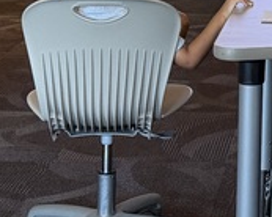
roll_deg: -1.9
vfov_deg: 10.7
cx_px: 373
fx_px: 1118
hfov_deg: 13.3
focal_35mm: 139
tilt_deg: -5.5
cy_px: -97
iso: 250
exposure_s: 1/60
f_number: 1.78
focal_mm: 6.76
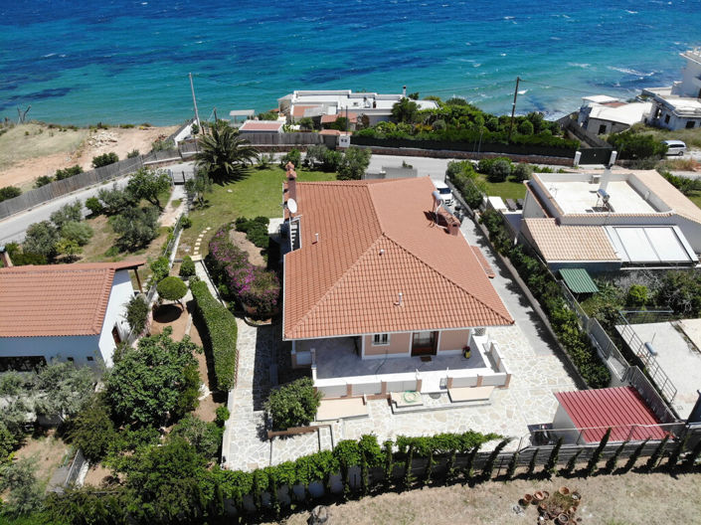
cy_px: 262
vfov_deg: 56.8
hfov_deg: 71.6
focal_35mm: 24
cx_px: 350
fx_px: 486
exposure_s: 1/1129
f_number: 2.8
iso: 100
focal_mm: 4.5
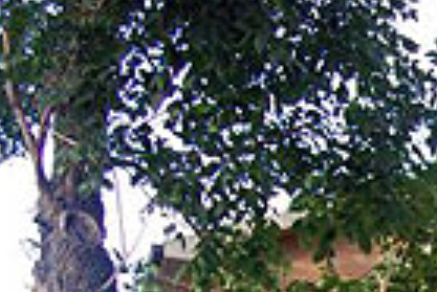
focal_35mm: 107
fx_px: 1300
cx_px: 575
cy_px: 462
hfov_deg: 17.8
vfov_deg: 12.1
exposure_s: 1/125
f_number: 5.6
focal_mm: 22
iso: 400
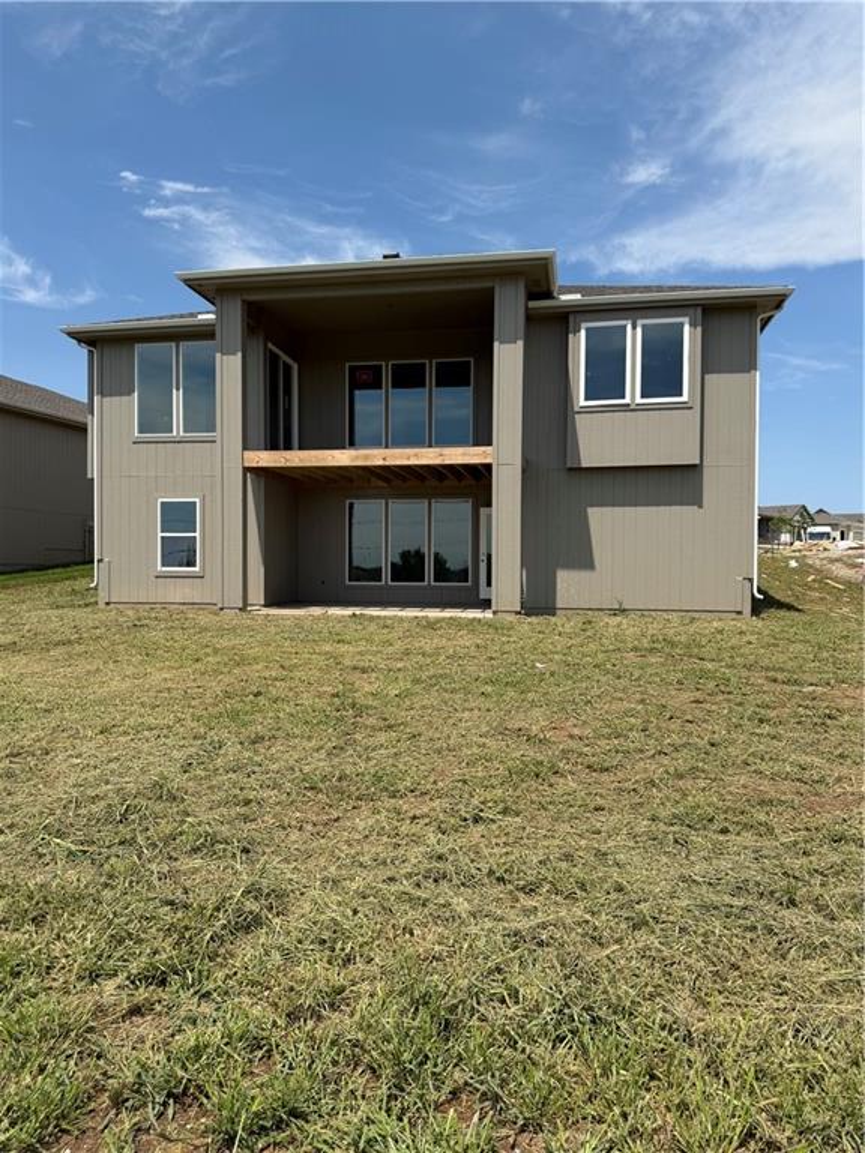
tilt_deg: -1.5
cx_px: 432
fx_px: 800
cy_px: 576
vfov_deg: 71.6
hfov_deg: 56.8
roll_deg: -0.1
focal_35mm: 24
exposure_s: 1/4975
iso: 80
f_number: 1.78
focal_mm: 6.76
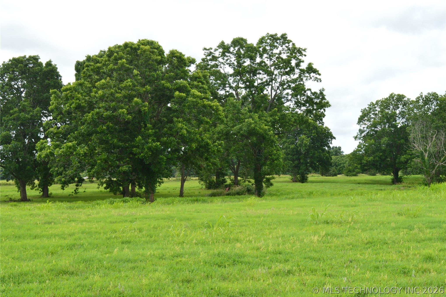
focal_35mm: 46
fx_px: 575
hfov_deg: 42.4
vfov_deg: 28.9
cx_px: 223
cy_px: 148
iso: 400
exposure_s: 1/320
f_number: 10
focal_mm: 31
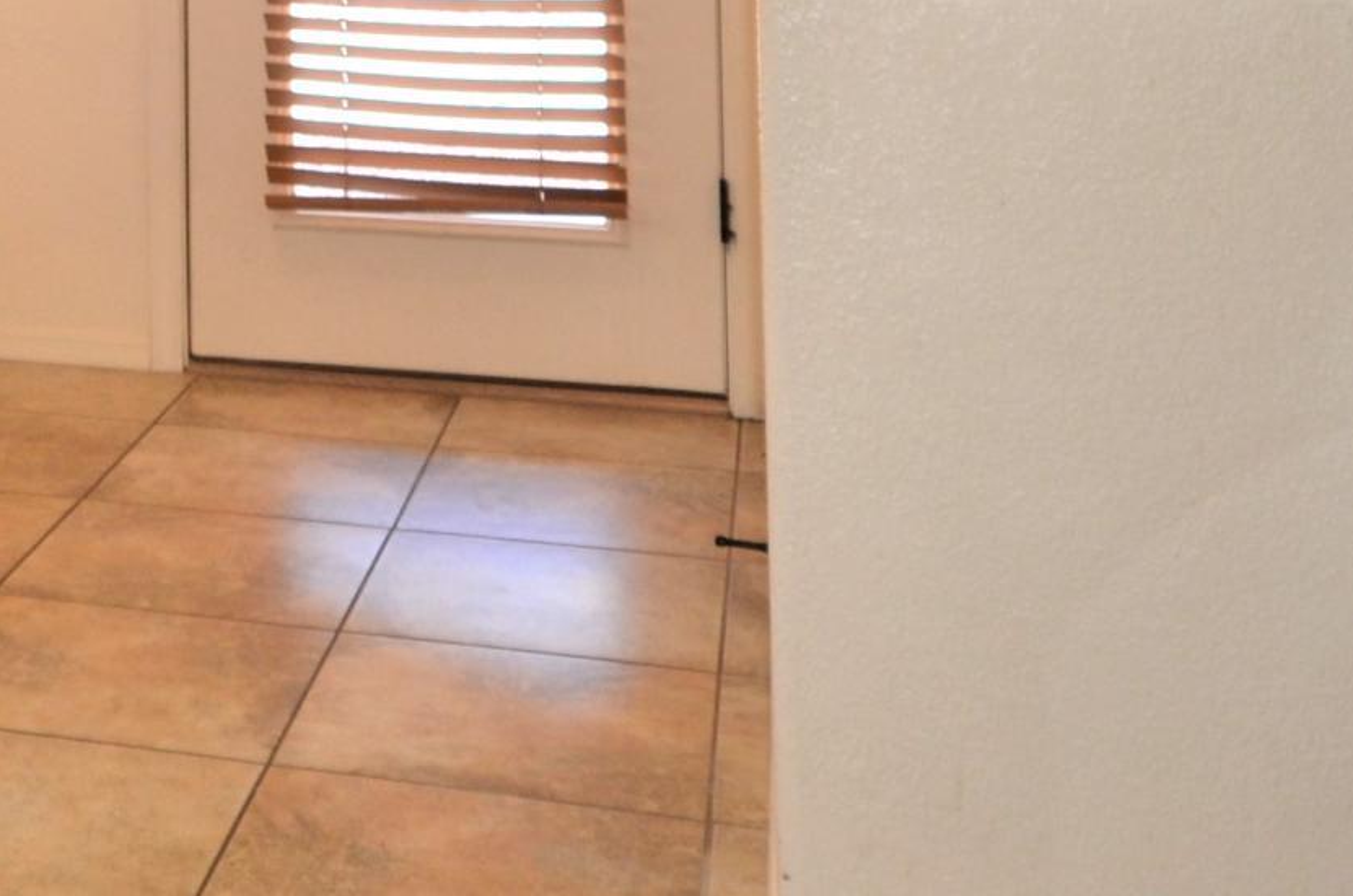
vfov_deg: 18.5
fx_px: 2437
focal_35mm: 65
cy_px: -445
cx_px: -88
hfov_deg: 28.5
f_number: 4.5
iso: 400
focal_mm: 12
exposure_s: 1/80
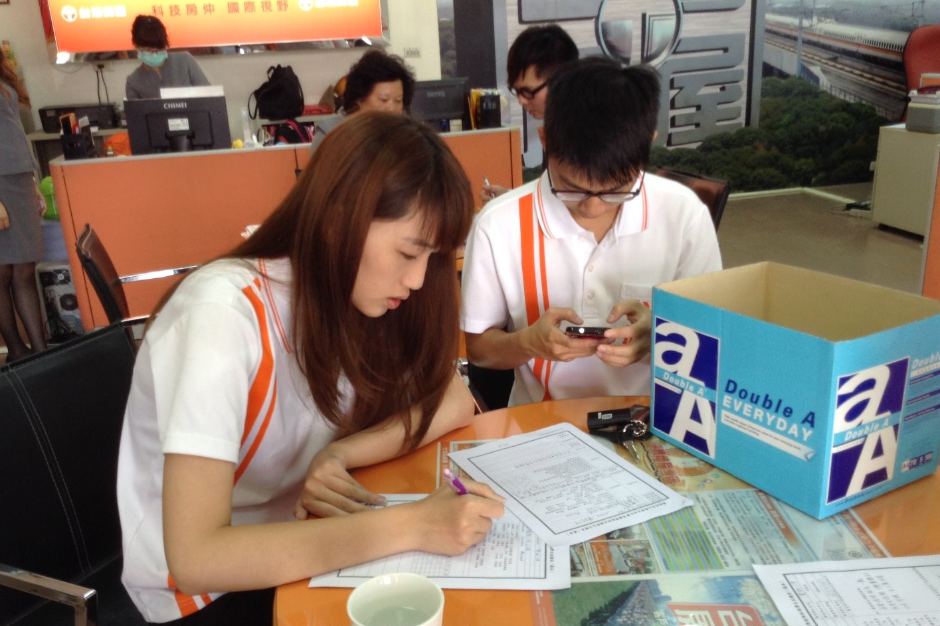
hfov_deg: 54.4
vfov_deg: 37.8
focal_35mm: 35
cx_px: 463
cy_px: 352
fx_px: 914
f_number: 2.4
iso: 32
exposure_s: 1/30
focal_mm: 3.3
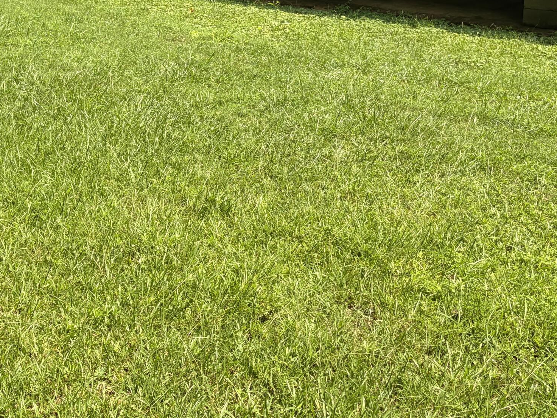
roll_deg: +2.7
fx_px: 853
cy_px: -6
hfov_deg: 35.6
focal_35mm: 53
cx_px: 166
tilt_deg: -11.9
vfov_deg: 26.0
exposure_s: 1/1217
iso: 50
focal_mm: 5.96
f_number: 1.6
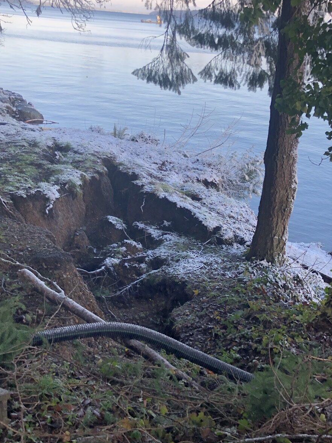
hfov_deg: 37.7
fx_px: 486
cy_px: 243
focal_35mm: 38
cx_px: 160
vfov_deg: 48.9
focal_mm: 3.99
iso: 20
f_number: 1.8
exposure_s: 1/153
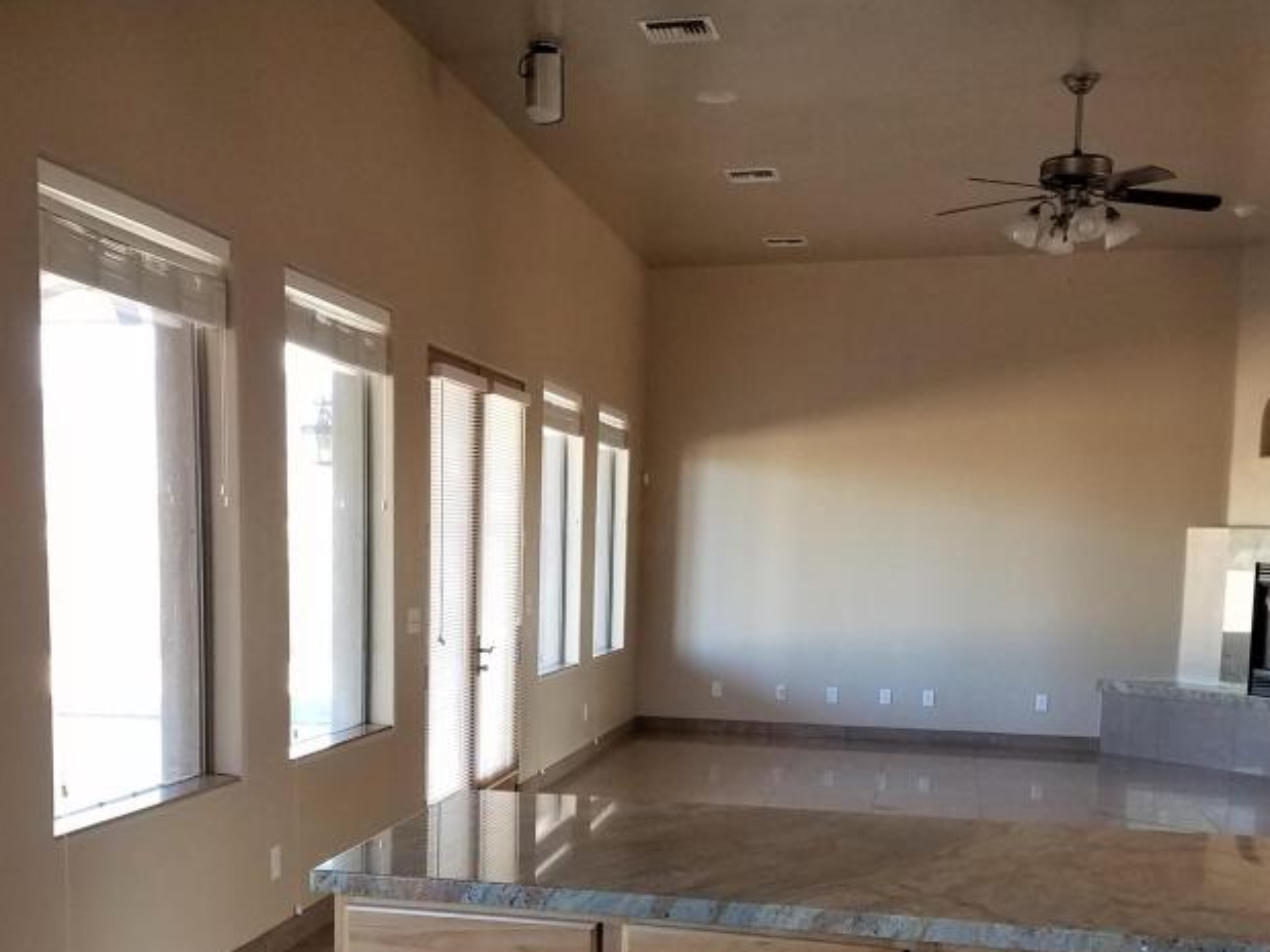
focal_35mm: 43
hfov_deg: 43.8
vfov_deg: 33.2
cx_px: 579
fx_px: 1577
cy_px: 654
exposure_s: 1/50
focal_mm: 4.2
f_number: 1.7
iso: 125
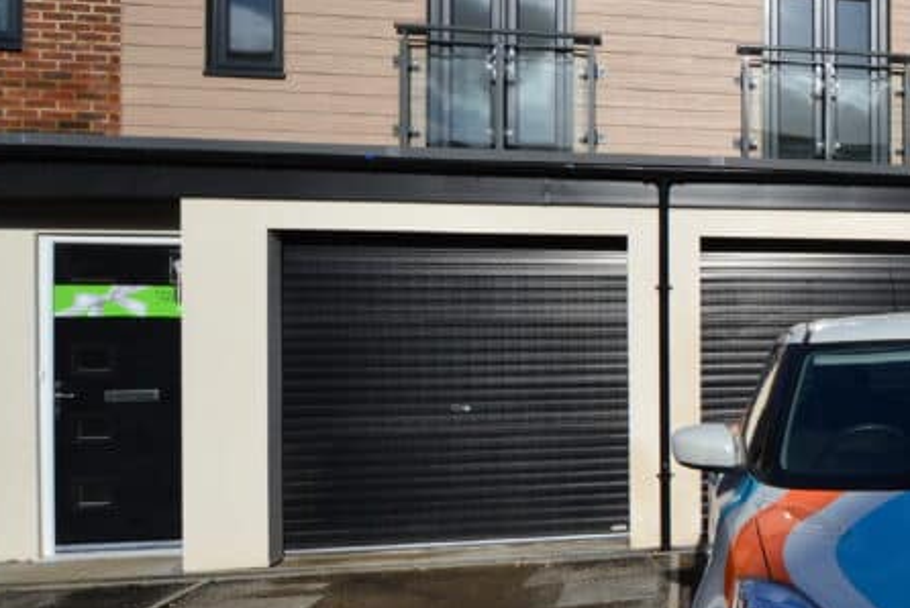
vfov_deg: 33.8
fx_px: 1001
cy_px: 317
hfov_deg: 40.2
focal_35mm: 40
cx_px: 985
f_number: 11
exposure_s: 1/500
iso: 320
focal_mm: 11.5
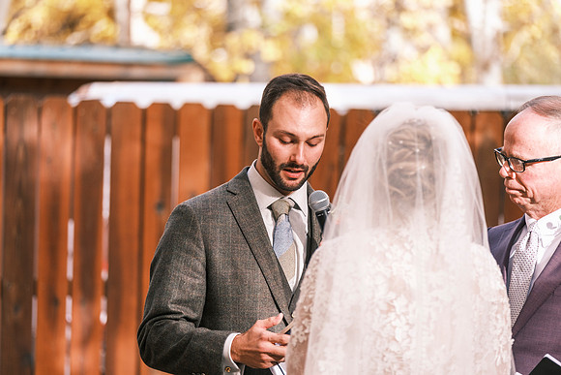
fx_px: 3273
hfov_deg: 9.8
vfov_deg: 6.5
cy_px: 188
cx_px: 280
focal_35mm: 210
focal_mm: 140
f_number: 3.2
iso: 400
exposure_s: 1/500
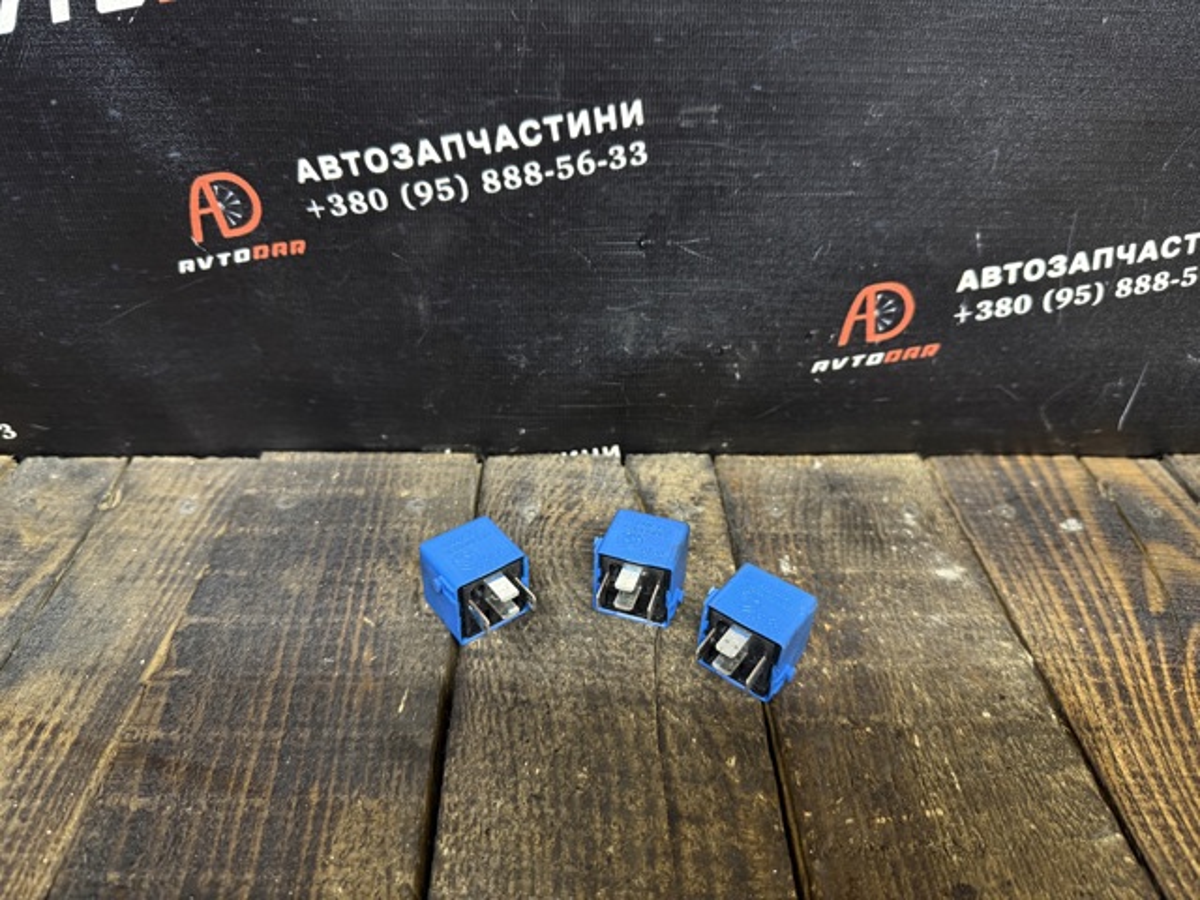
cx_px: 600
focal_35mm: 24
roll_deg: -1.1
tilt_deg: -34.1
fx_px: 832
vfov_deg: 56.8
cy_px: 450
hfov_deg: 71.6
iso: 250
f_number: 1.78
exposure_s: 1/50
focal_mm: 6.76
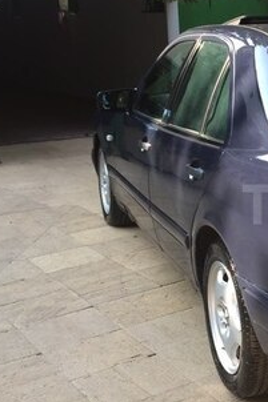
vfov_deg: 30.5
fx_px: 738
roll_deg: -0.2
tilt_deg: -13.4
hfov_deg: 18.6
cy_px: 204
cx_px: 379
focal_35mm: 66
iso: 32
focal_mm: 4.15
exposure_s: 1/158
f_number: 2.2
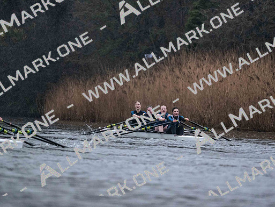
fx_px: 3457
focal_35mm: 435
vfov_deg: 3.4
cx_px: 148
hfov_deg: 4.6
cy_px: 104
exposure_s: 1/1600
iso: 8000
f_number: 4.5
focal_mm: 400
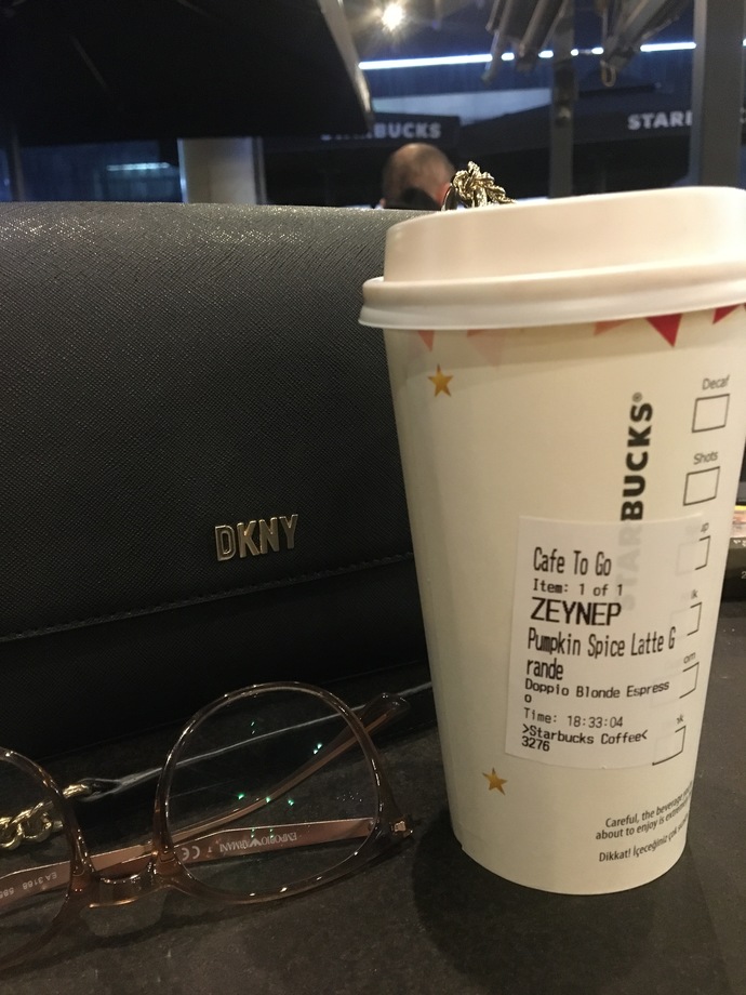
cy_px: 498
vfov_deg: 61.7
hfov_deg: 48.2
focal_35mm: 29
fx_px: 833
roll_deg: +1.6
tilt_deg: -13.1
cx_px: 373
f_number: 2.2
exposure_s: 1/17
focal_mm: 4.15
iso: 320
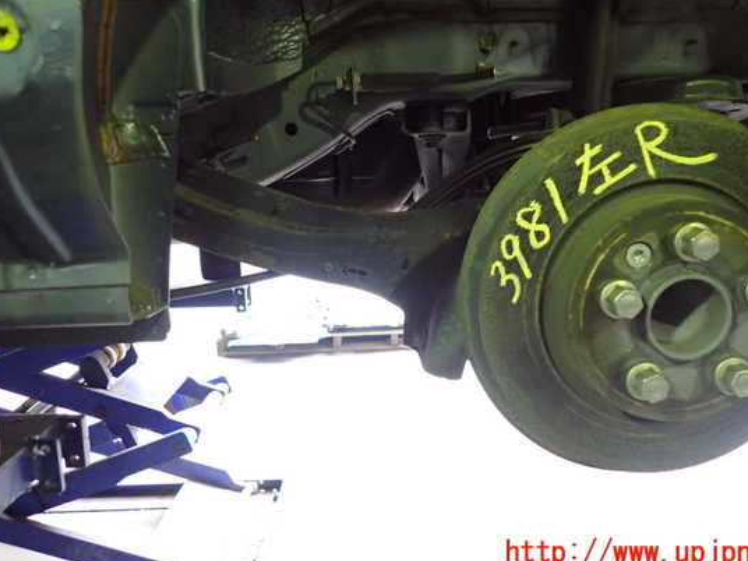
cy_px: 257
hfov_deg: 63.4
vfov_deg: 49.7
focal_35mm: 28
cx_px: 402
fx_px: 605
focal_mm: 4.5
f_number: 2
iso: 640
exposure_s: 1/30
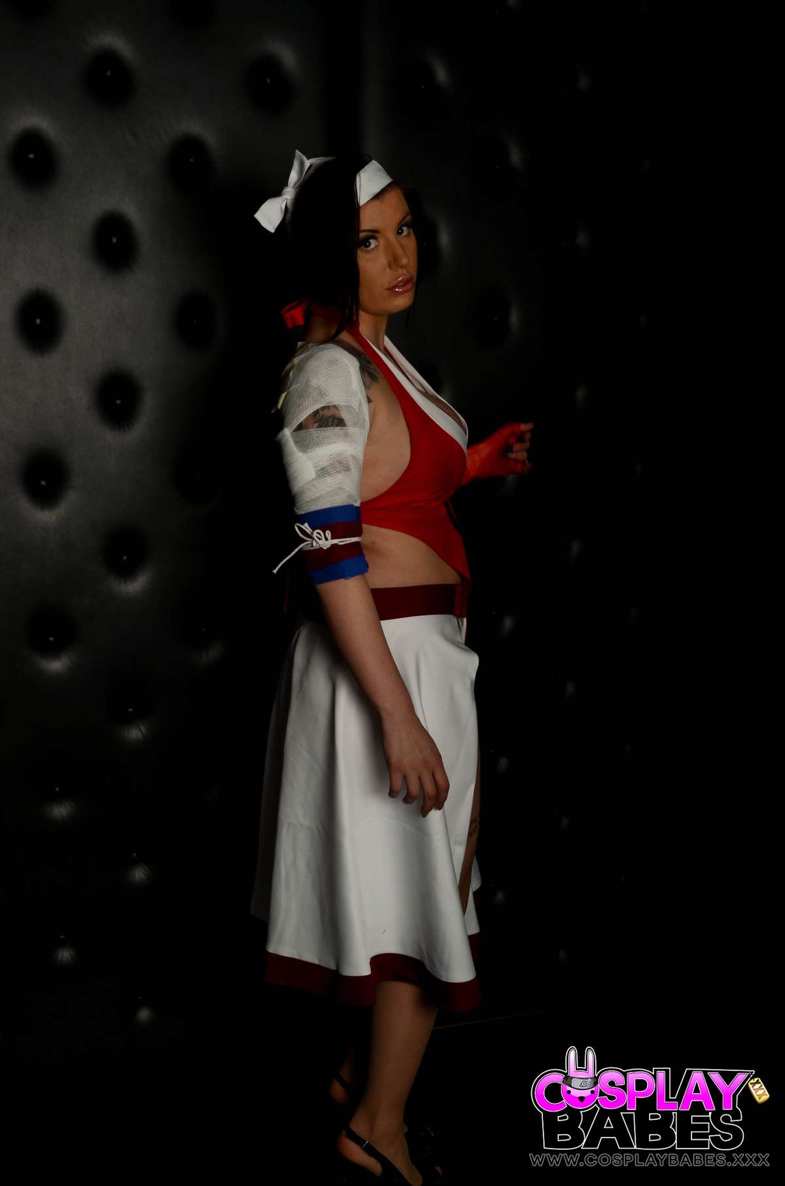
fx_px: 1577
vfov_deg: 41.2
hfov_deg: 28.0
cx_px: 392
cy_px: 593
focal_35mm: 48
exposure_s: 1/200
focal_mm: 32
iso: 200
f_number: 11
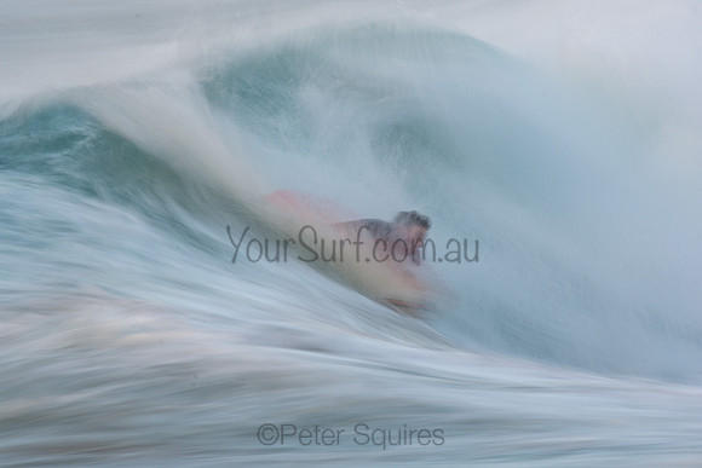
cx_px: 351
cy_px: 234
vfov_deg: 1.8
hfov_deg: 2.7
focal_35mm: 750
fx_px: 14628
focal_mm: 500
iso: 100
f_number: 16
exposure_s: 1/5
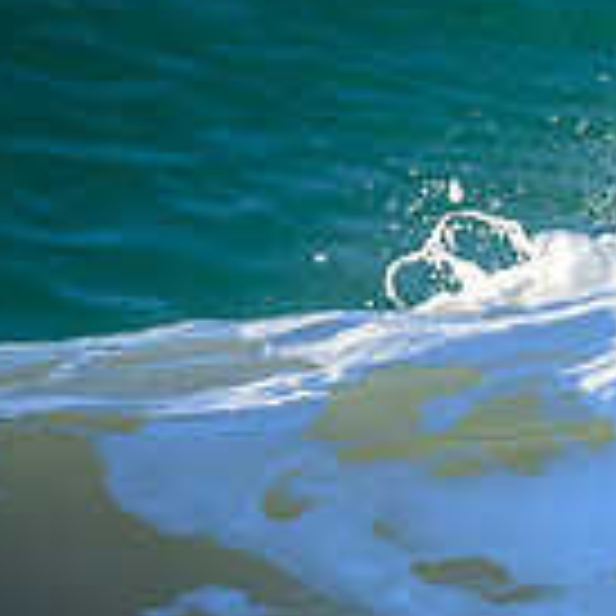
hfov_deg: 0.6
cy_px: 663
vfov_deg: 0.6
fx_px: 57802
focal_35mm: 2871
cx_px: 1245
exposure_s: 1/2000
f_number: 6.3
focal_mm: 800
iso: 900
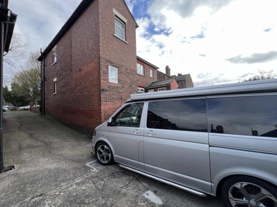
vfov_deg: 89.9
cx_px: 138
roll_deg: +2.3
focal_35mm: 13
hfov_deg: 106.2
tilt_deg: +1.3
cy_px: 104
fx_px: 104
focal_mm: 1.57
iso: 32
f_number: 1.8
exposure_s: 1/391
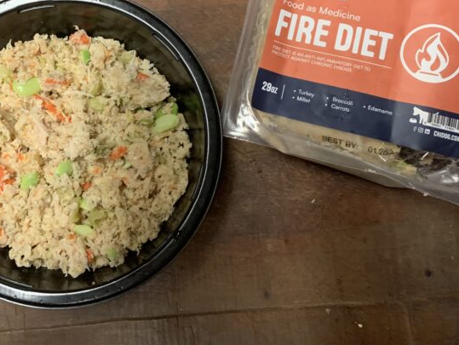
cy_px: 94
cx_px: 164
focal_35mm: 41
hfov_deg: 45.2
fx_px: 544
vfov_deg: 34.6
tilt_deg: -81.3
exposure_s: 1/40
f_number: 1.8
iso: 400
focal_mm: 4.25
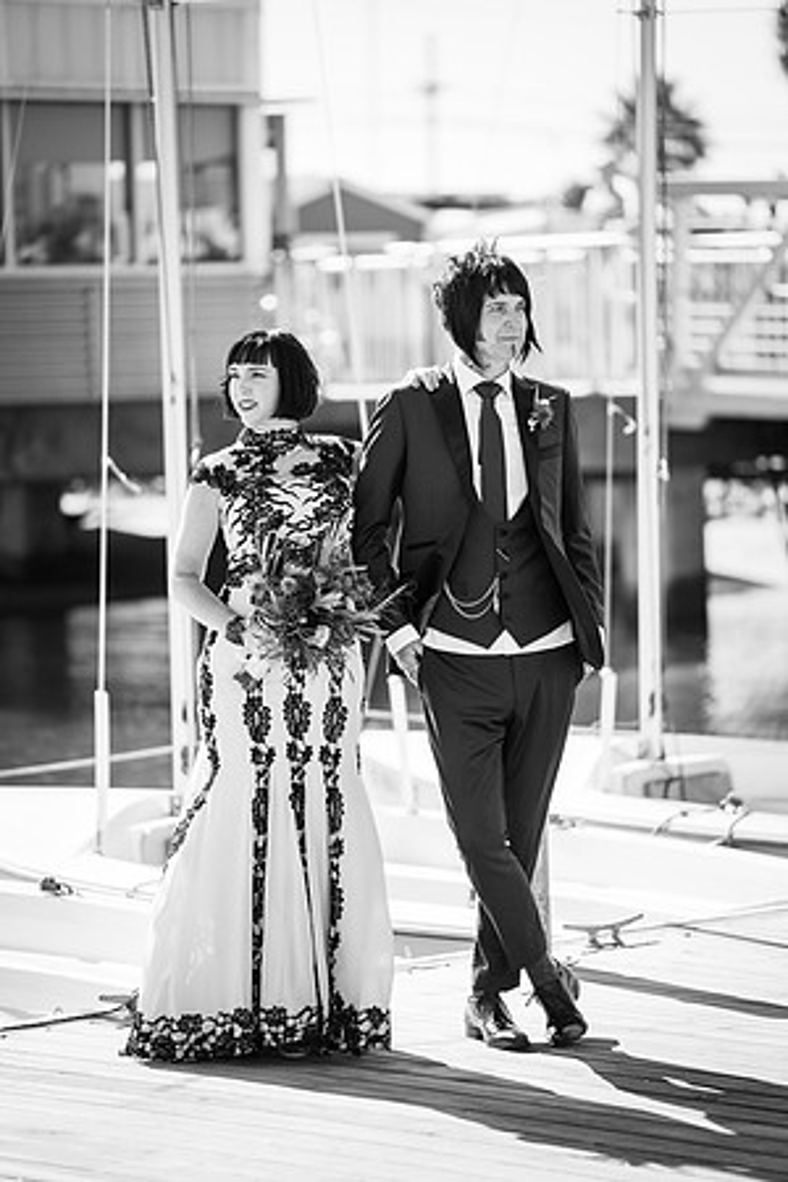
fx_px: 4859
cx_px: 394
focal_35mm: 148
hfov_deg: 9.3
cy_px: 591
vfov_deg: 13.9
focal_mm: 148
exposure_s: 1/1250
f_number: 2.8
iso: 200
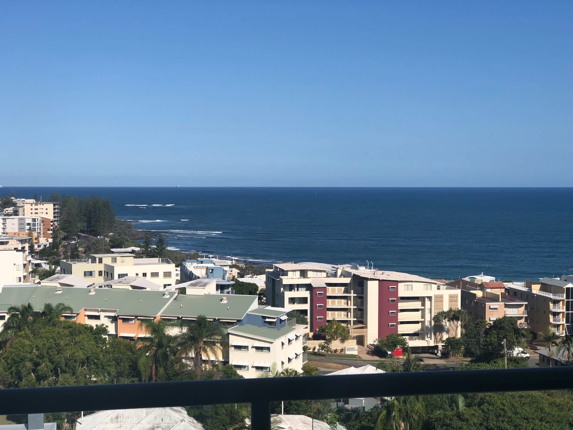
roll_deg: +0.0
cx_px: 286
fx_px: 944
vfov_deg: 25.7
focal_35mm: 57
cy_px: 215
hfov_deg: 33.8
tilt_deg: -3.5
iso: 20
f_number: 2.8
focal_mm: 6.6
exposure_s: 1/1412
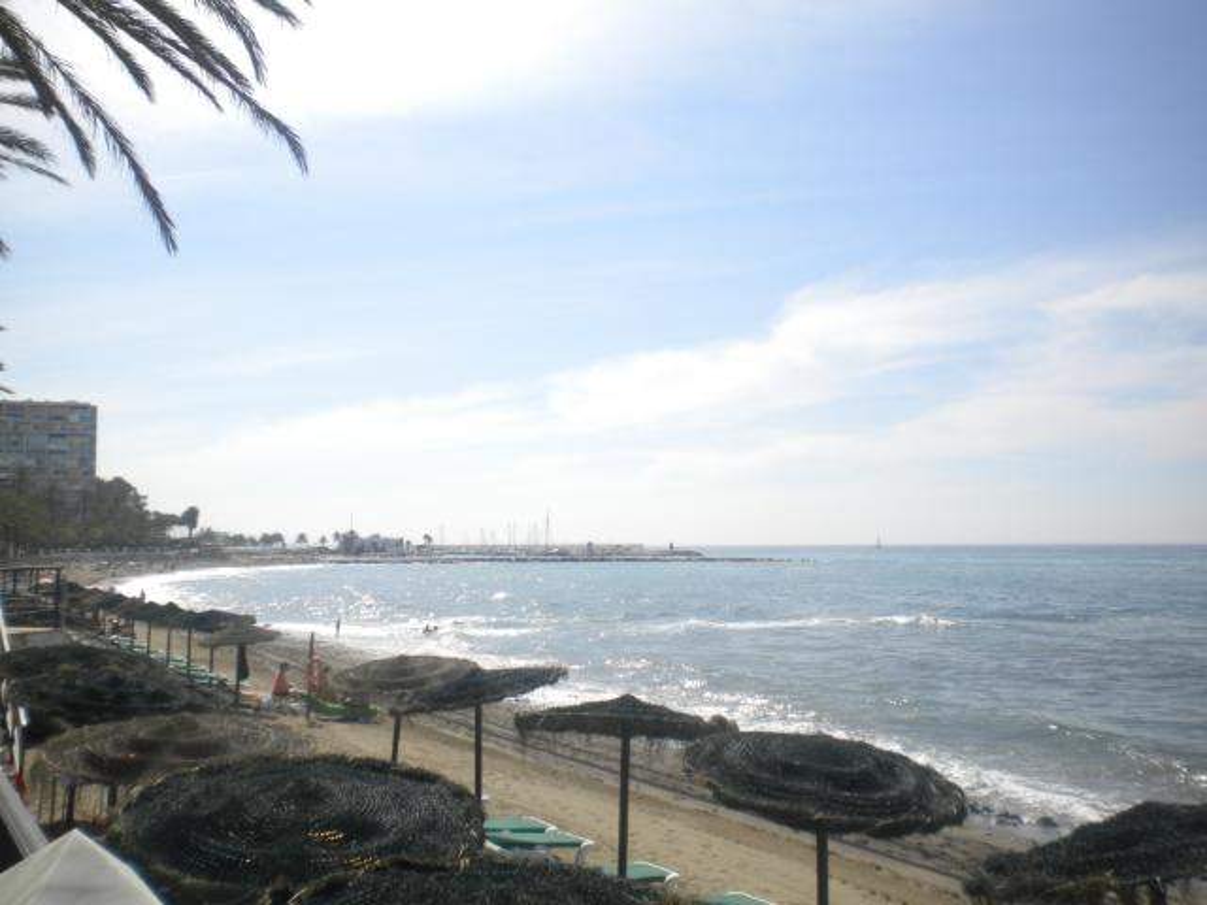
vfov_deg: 40.7
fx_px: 1220
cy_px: 452
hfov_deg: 52.6
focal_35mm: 35
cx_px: 604
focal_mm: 6.3
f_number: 4.6
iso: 80
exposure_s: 1/1000
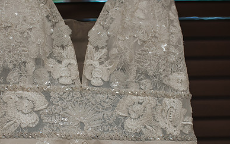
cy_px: 101
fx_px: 363
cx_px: 85
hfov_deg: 34.9
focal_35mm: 58
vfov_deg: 22.2
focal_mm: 35
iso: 220
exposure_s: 1/125
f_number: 2.8
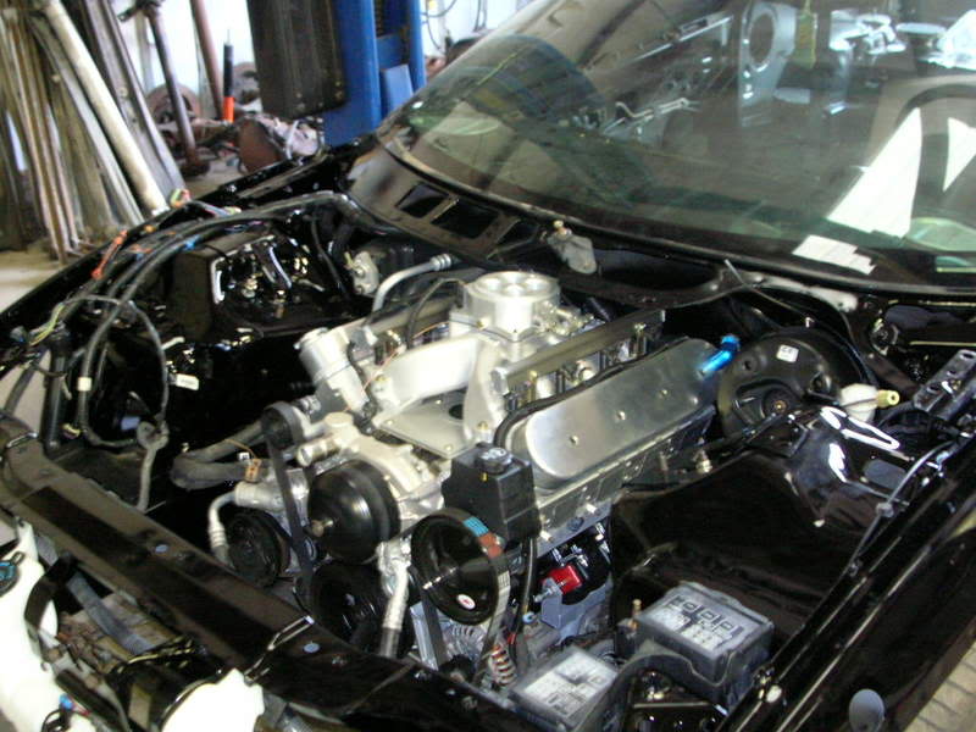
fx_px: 1269
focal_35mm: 45
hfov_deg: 42.1
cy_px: 366
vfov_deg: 32.2
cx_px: 488
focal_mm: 7.5
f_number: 3.1
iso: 200
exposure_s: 1/1.8
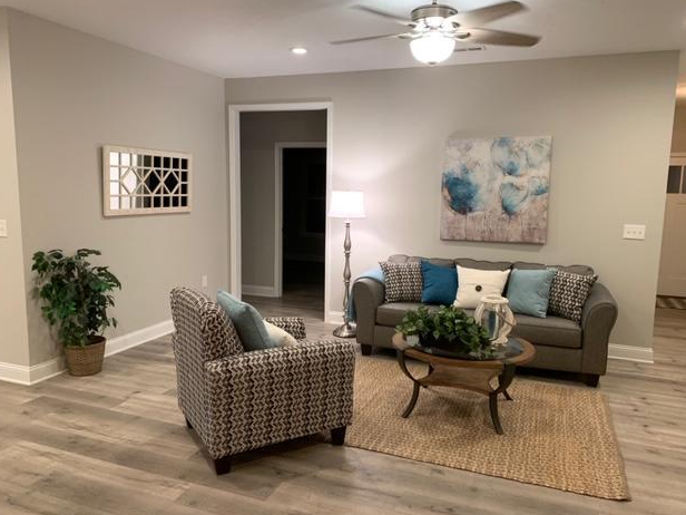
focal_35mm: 27
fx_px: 535
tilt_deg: -8.6
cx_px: 342
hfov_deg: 65.3
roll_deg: -1.8
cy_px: 264
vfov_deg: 51.3
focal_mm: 4.25
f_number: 1.8
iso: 160
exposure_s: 1/60
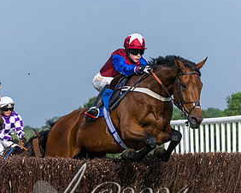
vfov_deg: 7.3
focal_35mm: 211
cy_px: 138
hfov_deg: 9.1
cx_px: 122
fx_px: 1506
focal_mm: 70
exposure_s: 1/4000
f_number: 4
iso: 400
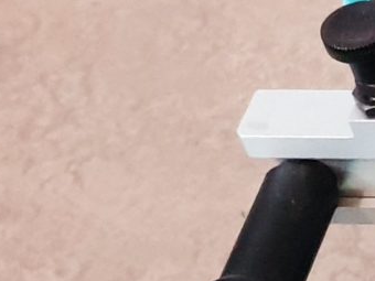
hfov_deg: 8.2
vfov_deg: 7.6
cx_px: 1220
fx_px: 2123
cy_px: 115
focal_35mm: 196
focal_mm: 4.3
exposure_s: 1/50
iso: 200
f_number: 1.5
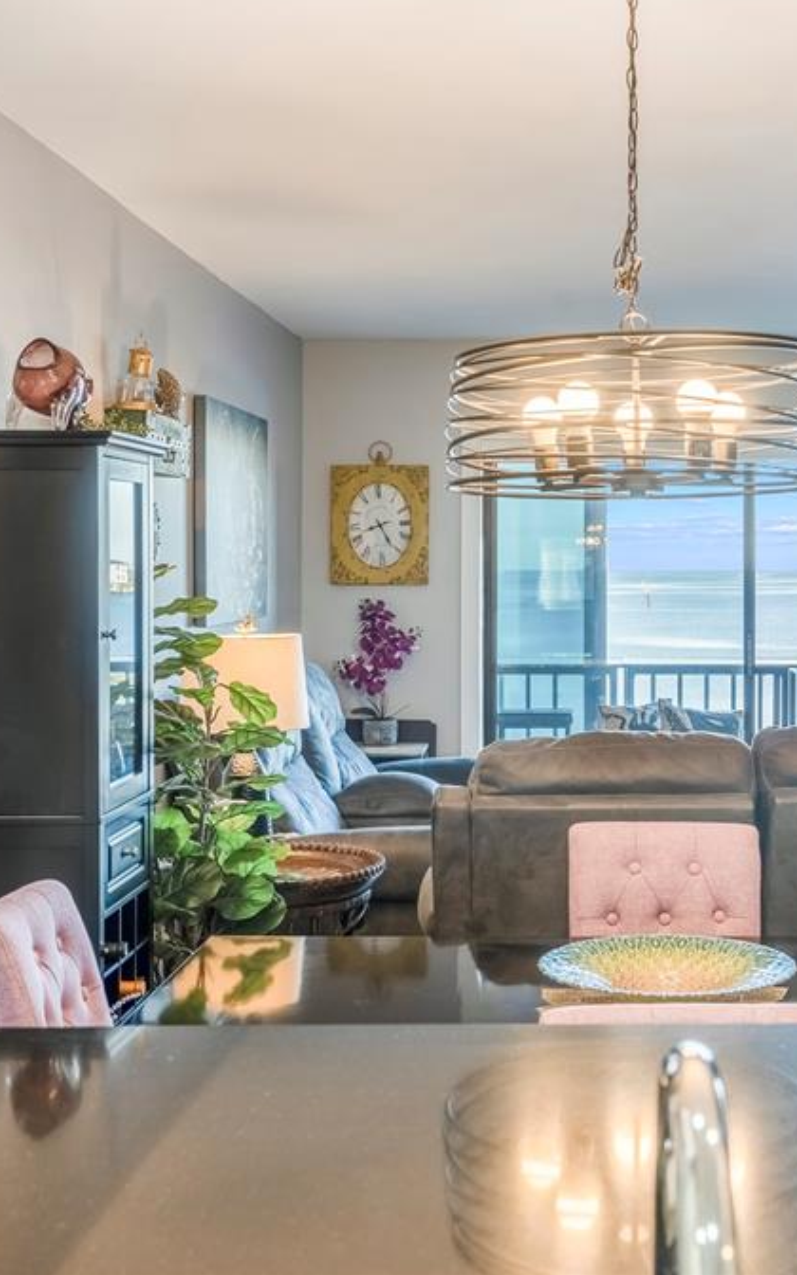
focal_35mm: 45
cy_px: 632
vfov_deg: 44.4
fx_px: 1564
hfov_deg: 27.5
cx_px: 732
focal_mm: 29
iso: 400
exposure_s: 1/800
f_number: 8
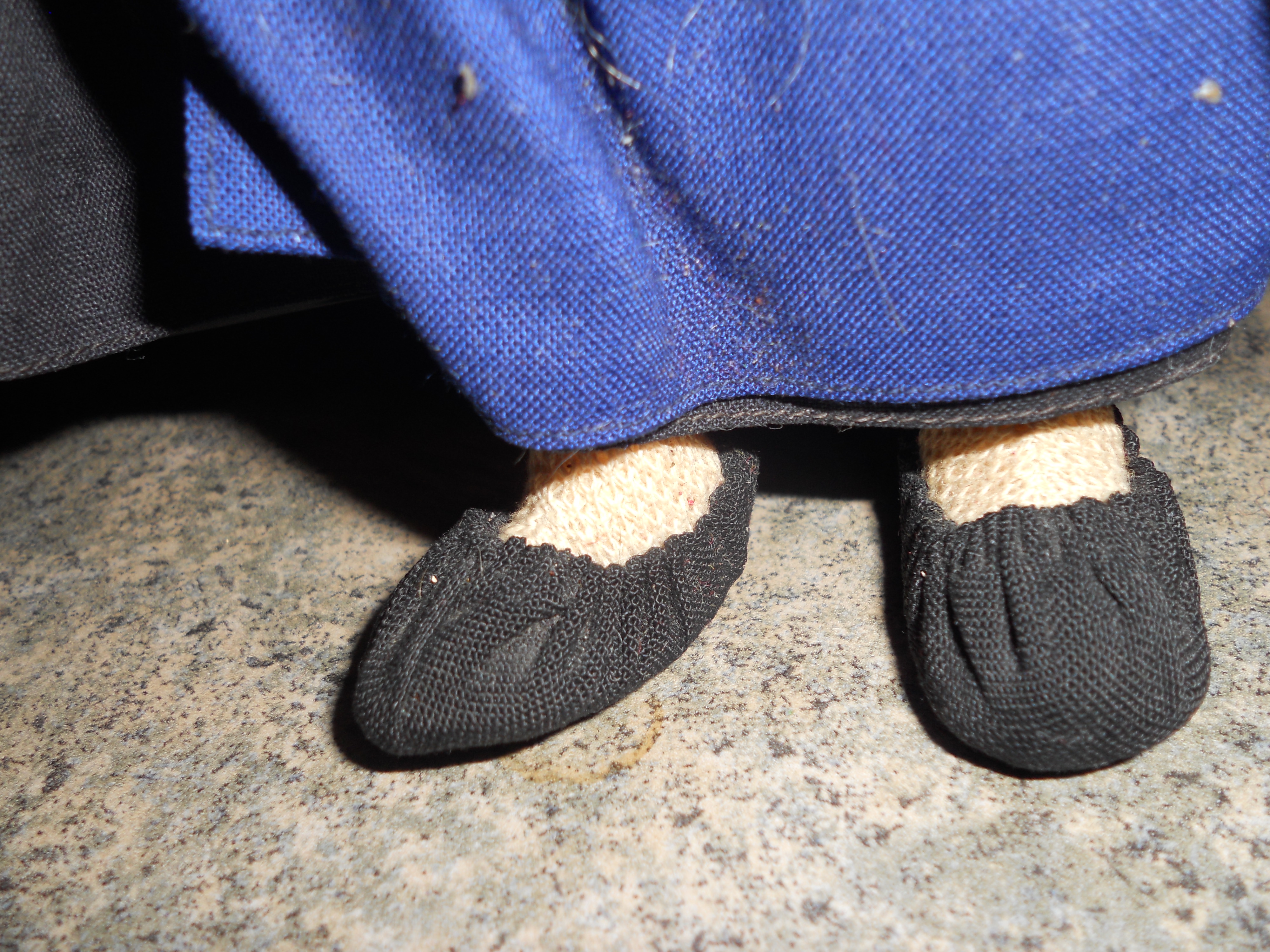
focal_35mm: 32
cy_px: 476
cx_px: 635
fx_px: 1174
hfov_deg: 56.8
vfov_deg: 44.2
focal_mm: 5.8
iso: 80
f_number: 8.8
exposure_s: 1/25
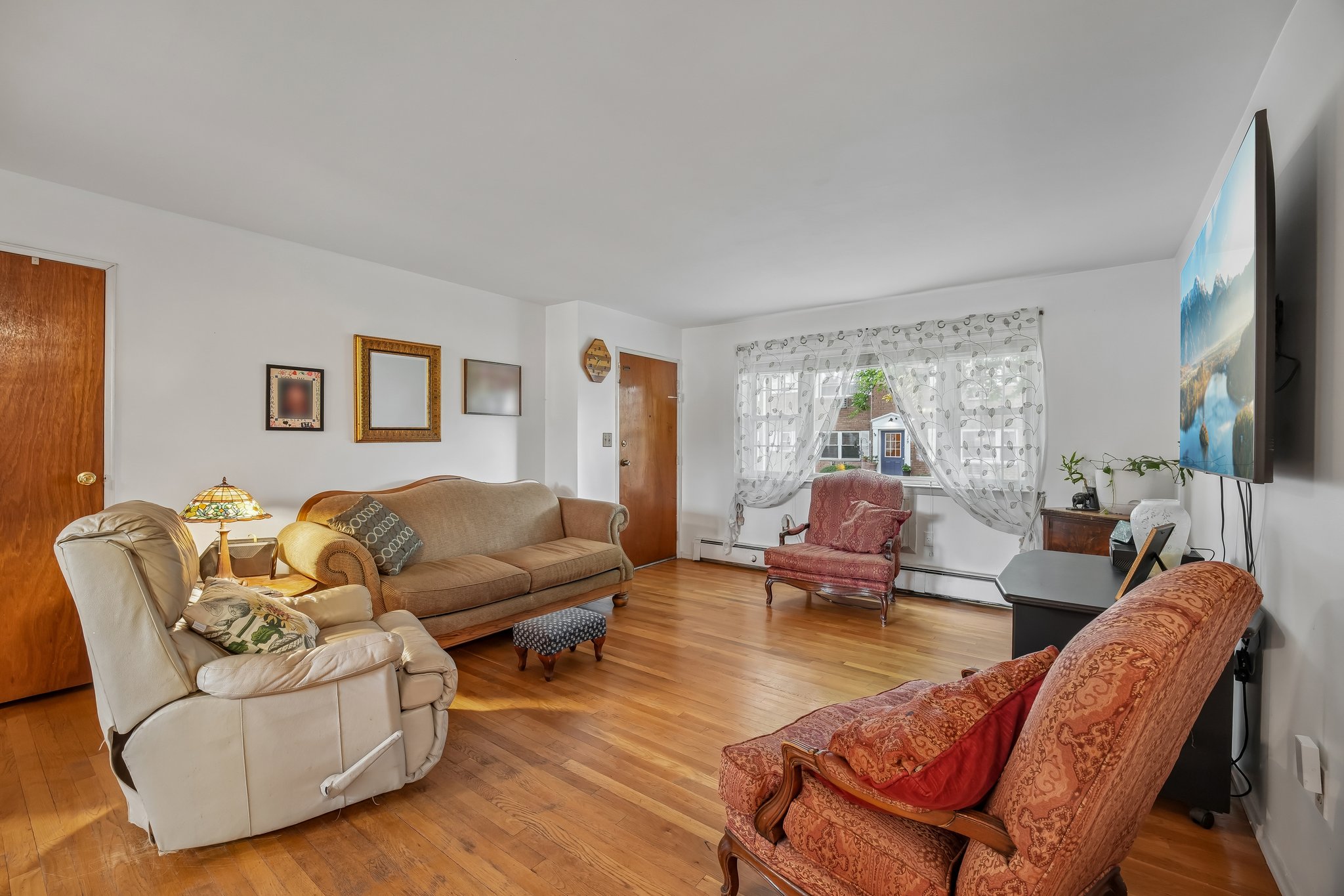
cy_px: 448
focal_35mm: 14
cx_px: 672
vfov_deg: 81.2
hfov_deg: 104.3
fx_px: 523
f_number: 8
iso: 400
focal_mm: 14
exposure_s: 1/2.5
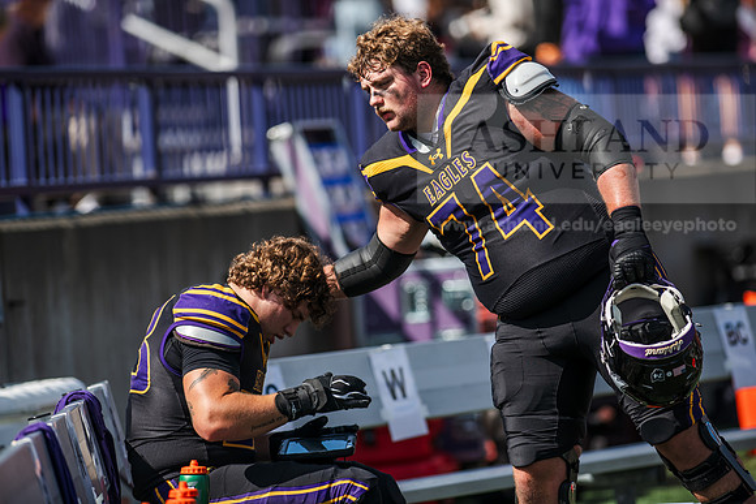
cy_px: 252
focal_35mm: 300
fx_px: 6301
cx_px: 378
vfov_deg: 4.6
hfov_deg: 6.9
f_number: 3.5
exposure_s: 1/2000
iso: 125
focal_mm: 300
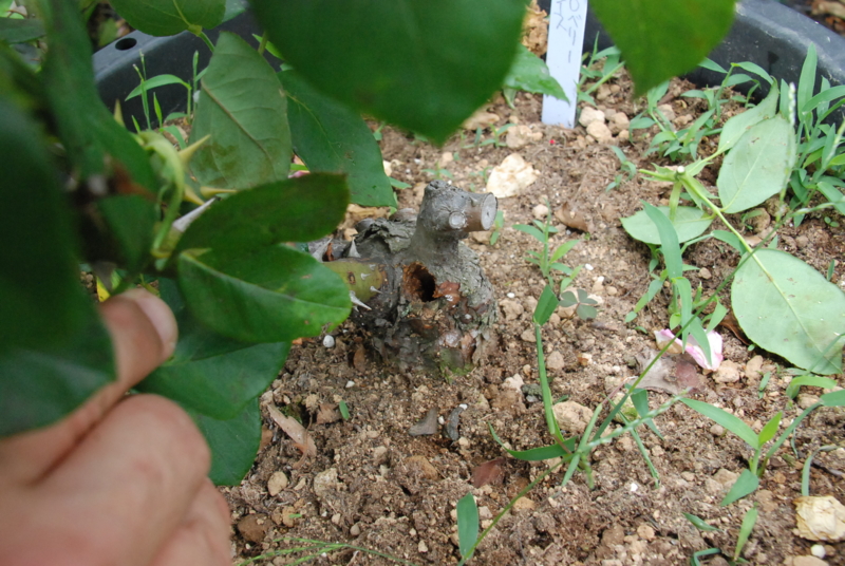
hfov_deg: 46.3
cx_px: 422
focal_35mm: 42
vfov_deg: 32.0
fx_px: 987
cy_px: 283
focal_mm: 28
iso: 1600
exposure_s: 1/200
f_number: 11
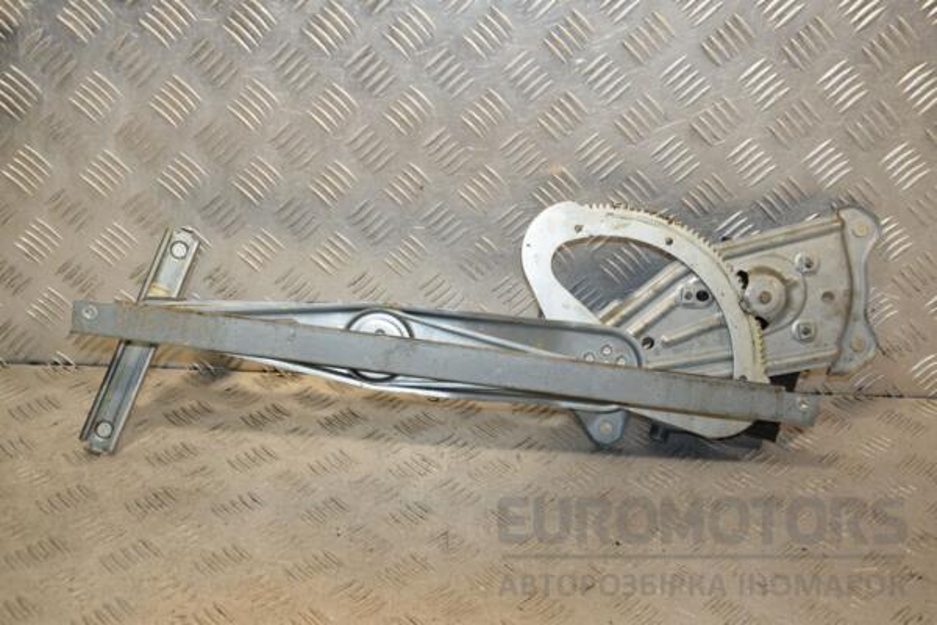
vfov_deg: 28.1
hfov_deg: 41.1
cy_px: 312
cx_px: 468
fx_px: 1249
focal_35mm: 48
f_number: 6.3
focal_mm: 32
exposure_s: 1/200
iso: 800
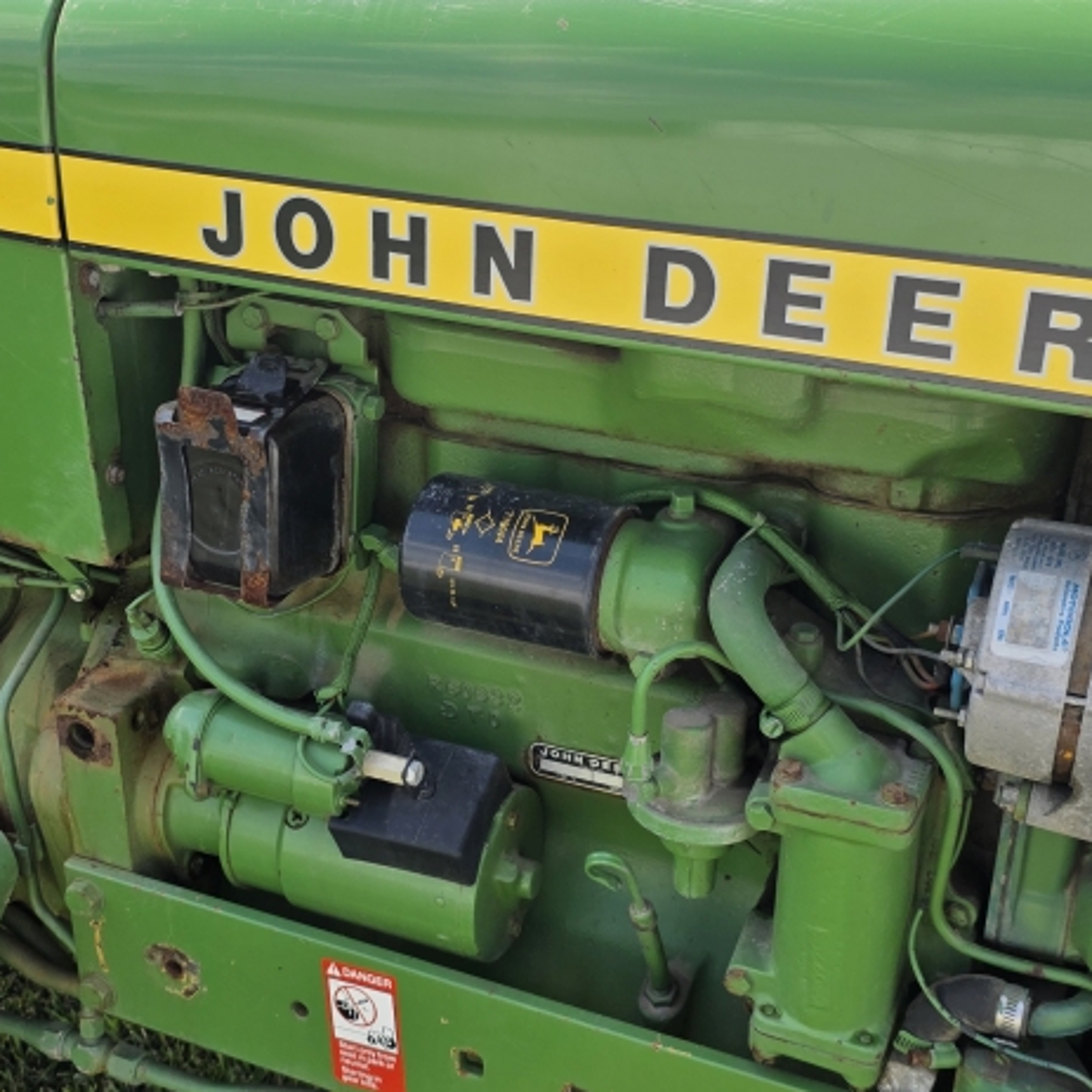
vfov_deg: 37.5
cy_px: 575
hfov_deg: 37.5
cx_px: 486
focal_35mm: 45
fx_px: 1606
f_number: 1.7
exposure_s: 1/3502
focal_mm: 6.3
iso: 80
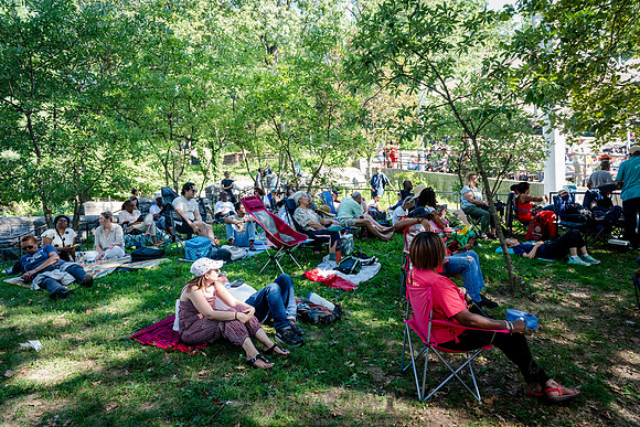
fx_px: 427
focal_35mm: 24
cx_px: 320
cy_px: 214
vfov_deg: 53.2
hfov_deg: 73.7
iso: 1250
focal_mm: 24
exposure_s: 1/400
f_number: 4
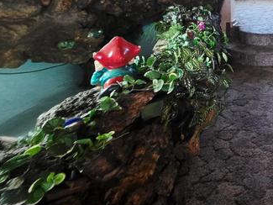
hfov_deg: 43.8
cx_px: 300
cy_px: -32
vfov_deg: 36.0
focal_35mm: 32
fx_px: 252
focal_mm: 2.2
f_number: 1.9
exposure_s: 1/50.3
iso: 800
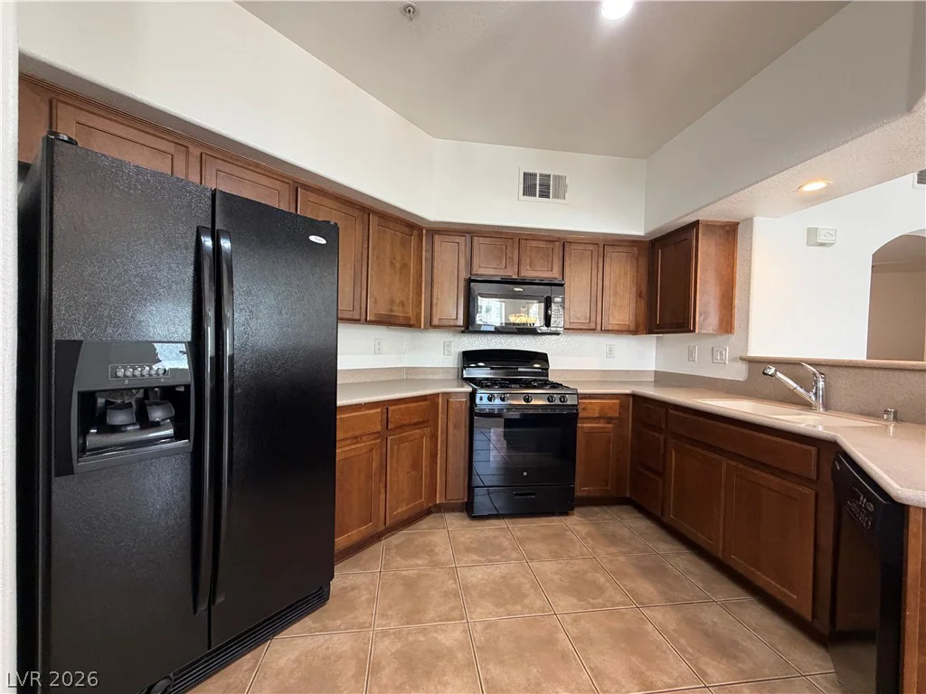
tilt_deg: -0.8
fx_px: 375
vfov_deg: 85.7
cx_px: 463
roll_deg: -1.6
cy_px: 347
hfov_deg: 102.1
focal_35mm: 14
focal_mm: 2.22
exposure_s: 1/60
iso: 320
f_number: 2.2
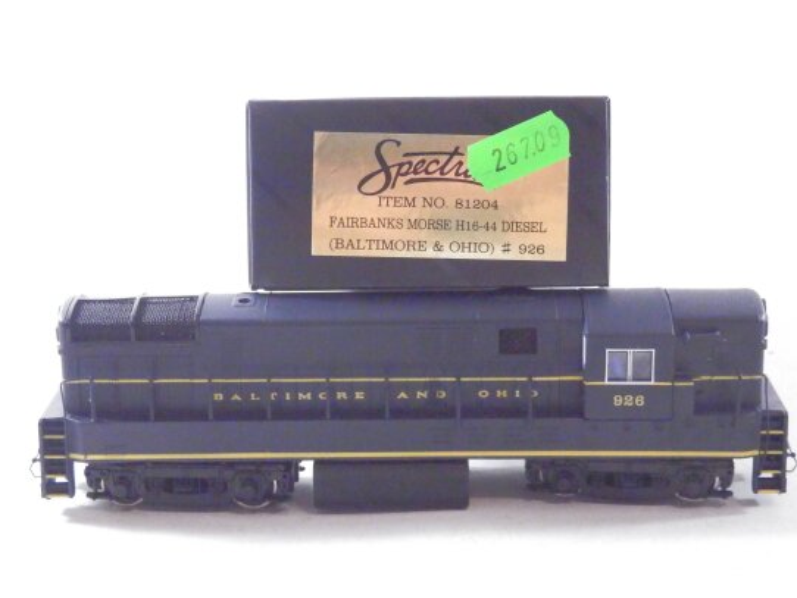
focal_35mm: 73
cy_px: 319
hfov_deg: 26.7
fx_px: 1681
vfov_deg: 20.2
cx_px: 396
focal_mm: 11.9
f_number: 4.4
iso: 3200
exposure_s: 1/160
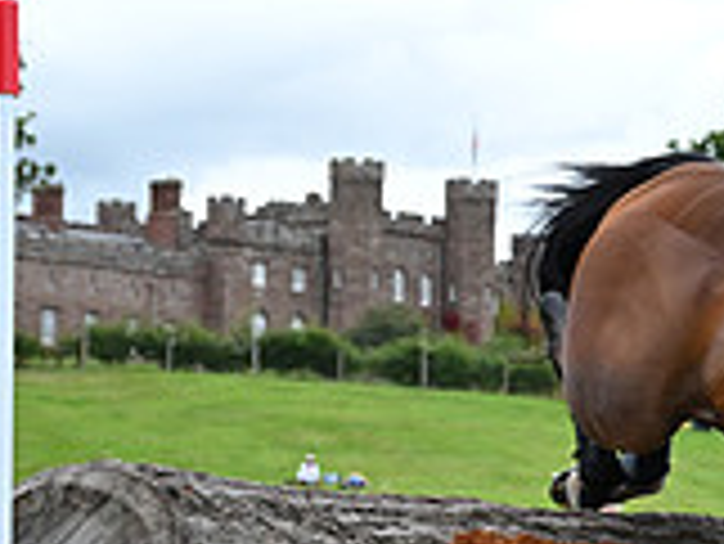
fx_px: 3621
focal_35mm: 173
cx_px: 1282
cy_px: 515
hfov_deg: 10.7
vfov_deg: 8.6
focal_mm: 50
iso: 1000
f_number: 5.6
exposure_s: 1/1250
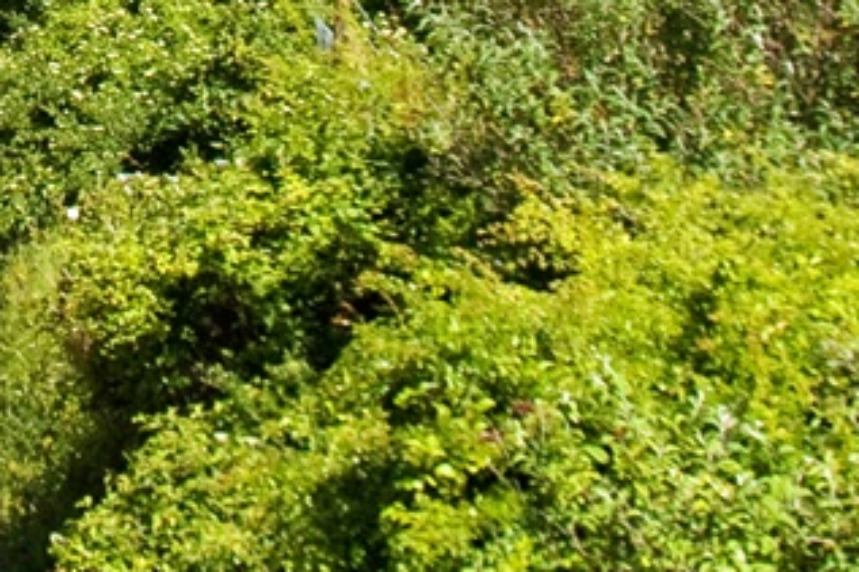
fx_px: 4483
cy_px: -811
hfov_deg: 10.2
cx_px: -756
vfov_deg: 6.9
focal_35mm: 188
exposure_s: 1/640
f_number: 7.1
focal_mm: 21
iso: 200
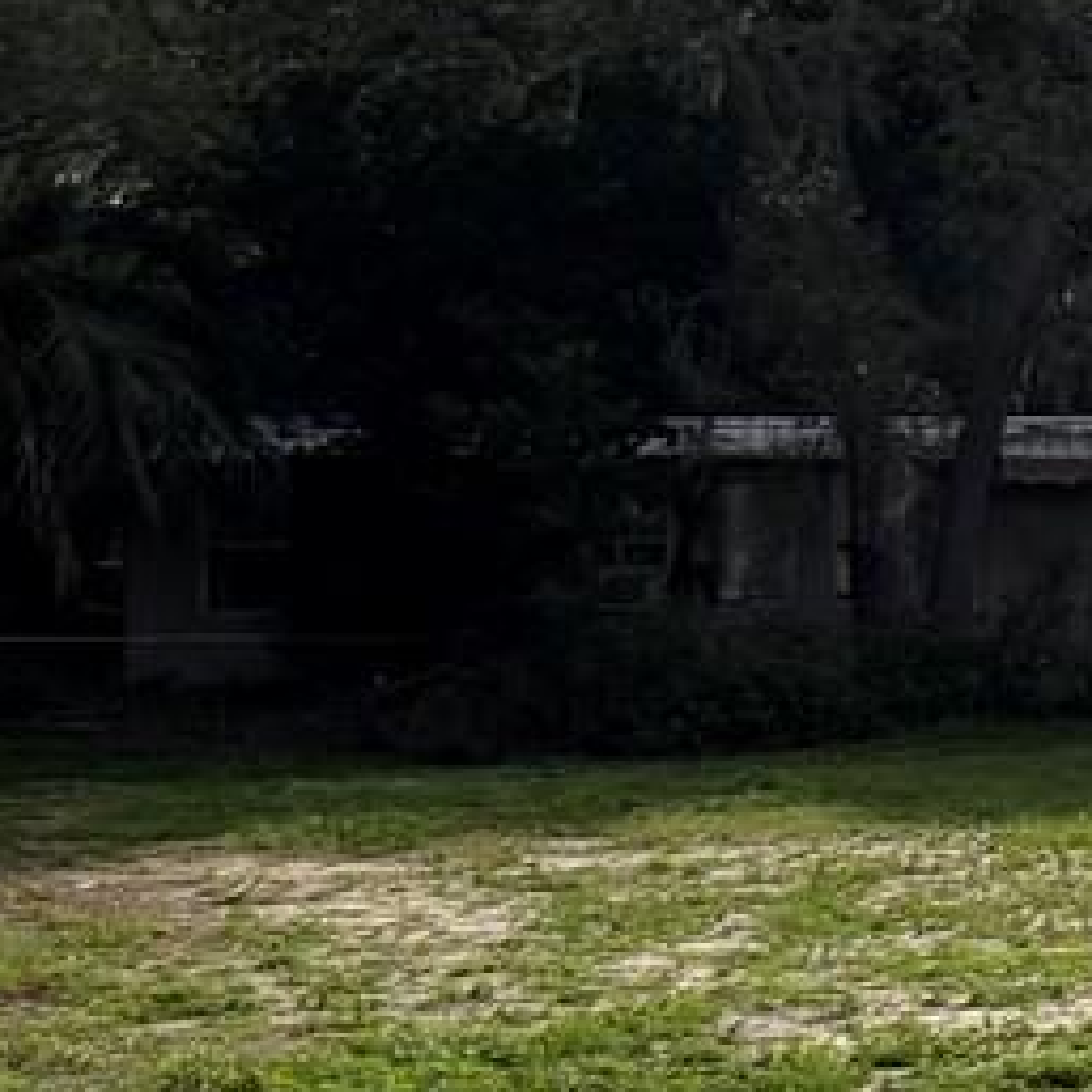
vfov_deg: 13.2
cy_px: 493
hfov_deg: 11.8
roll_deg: +1.5
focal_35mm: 132
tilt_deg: +0.2
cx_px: 2197
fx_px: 4711
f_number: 1.78
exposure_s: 1/14286
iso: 100
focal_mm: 6.76
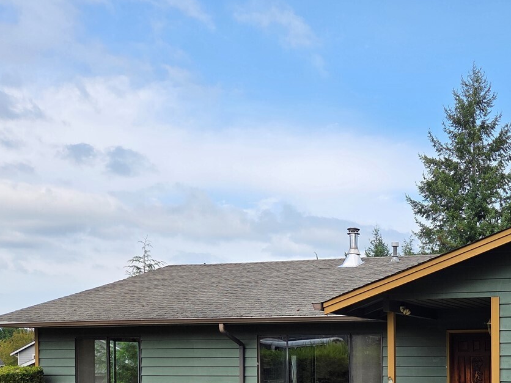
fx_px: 650
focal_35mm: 44
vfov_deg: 31.2
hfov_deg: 39.9
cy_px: 352
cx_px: 455
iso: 80
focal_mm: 5.4
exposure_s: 1/2835
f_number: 1.8
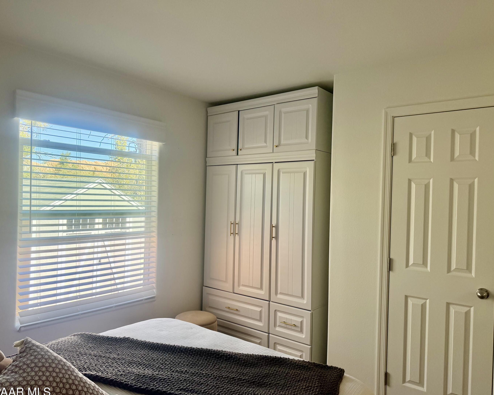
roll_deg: -0.5
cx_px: 229
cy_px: 205
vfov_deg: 54.9
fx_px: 380
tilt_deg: +0.4
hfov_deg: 66.0
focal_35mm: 26
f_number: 1.78
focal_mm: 6.76
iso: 80
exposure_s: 1/166
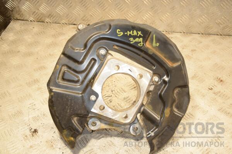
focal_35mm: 48
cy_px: 77
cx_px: 116
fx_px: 309
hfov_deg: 41.1
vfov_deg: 28.1
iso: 800
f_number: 5.6
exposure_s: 1/200
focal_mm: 32
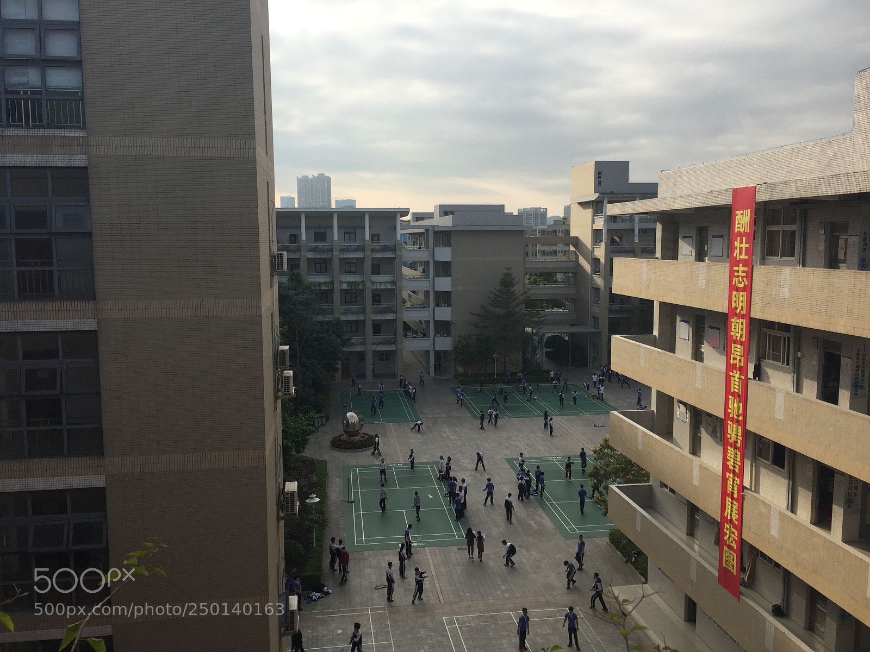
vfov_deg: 48.2
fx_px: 729
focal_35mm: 29
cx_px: 435
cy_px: 326
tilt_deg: -6.7
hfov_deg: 61.7
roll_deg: -1.3
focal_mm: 4.15
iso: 32
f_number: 2.2
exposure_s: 1/1799
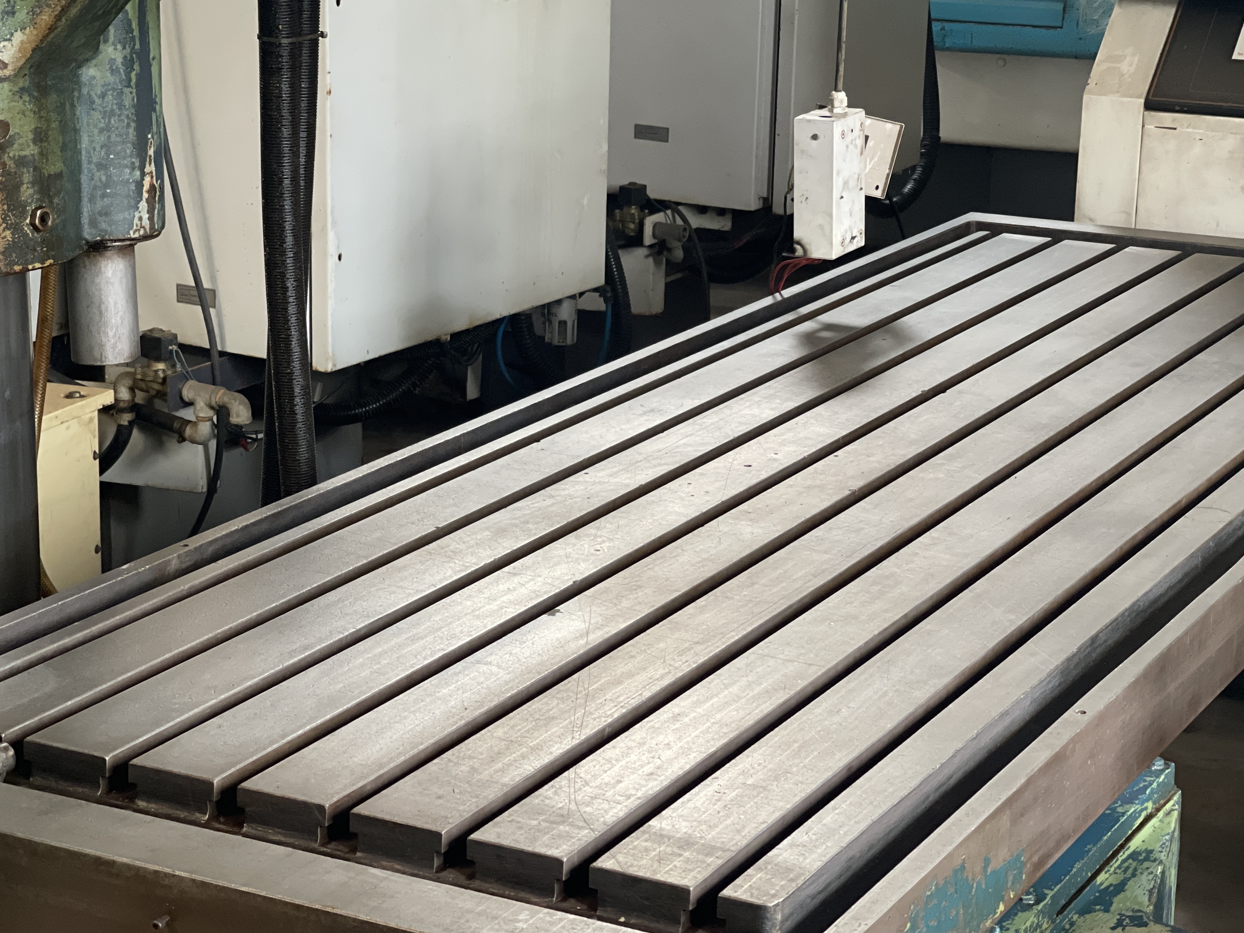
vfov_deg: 18.9
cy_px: 432
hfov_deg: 25.0
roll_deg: -1.4
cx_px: 633
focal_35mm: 78
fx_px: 2803
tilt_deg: -14.4
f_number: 2.2
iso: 250
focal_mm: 7.5
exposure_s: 1/40
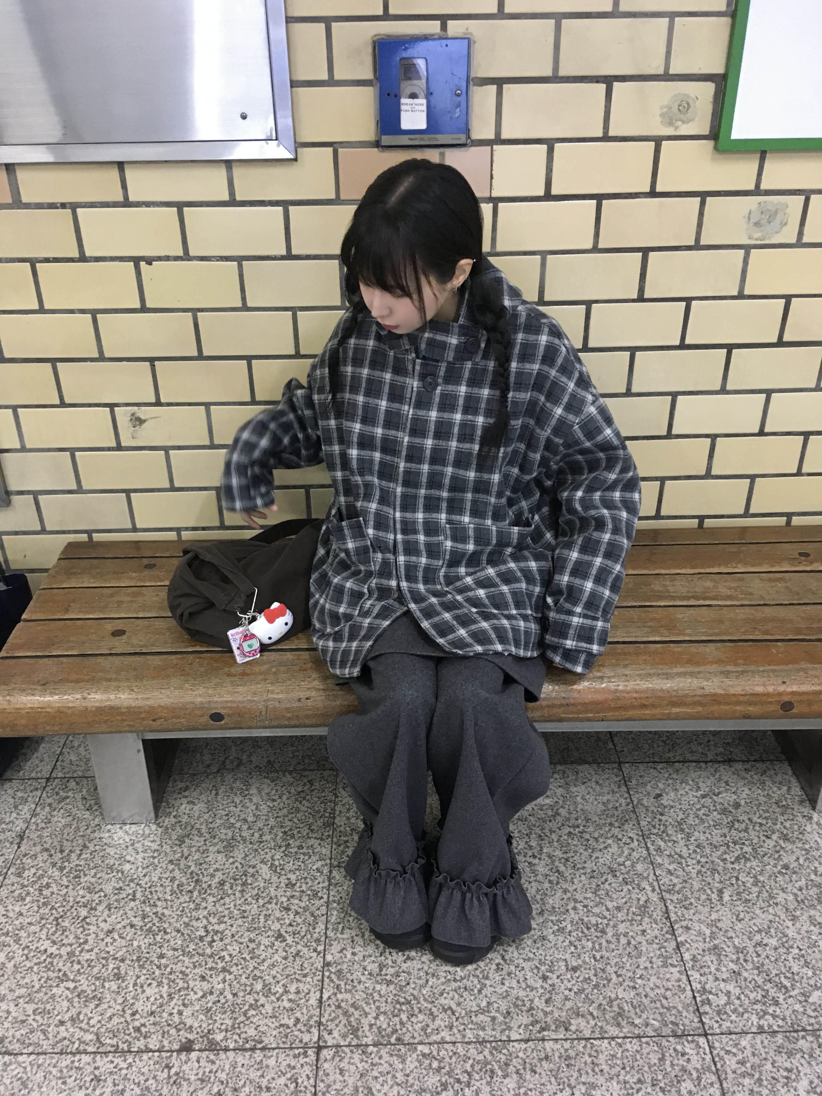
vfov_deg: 61.7
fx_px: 918
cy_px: 548
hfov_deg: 48.2
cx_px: 411
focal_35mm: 29
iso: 200
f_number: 2.2
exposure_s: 1/20
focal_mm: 4.15
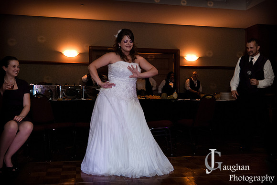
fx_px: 277
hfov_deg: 53.1
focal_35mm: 36
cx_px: 138
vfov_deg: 37.0
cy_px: 92
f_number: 2.8
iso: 640
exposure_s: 1/60
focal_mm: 24
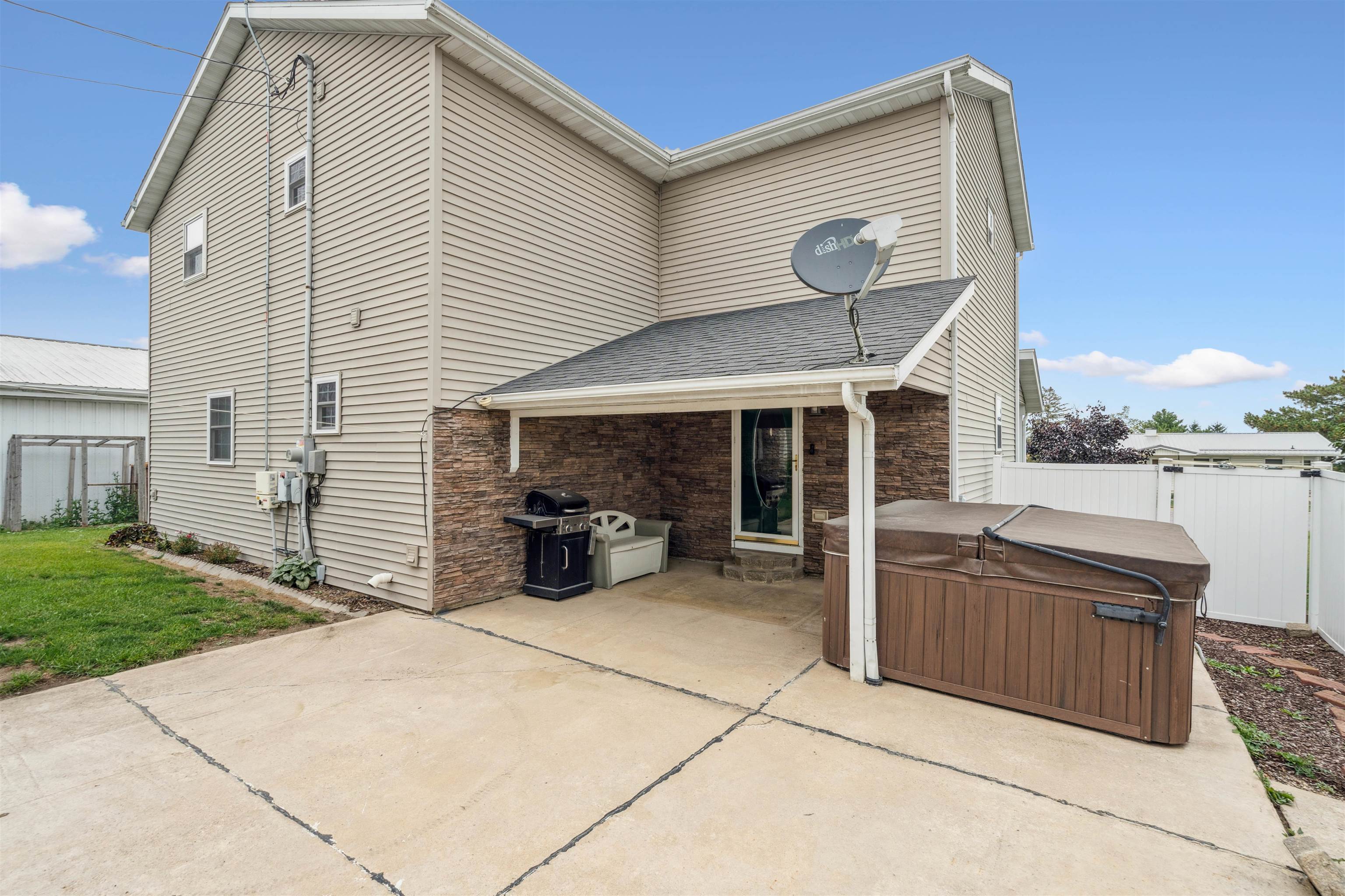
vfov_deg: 73.7
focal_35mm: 16
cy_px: 448
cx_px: 672
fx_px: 598
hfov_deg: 96.7
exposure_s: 1/125
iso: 250
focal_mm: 16
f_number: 10
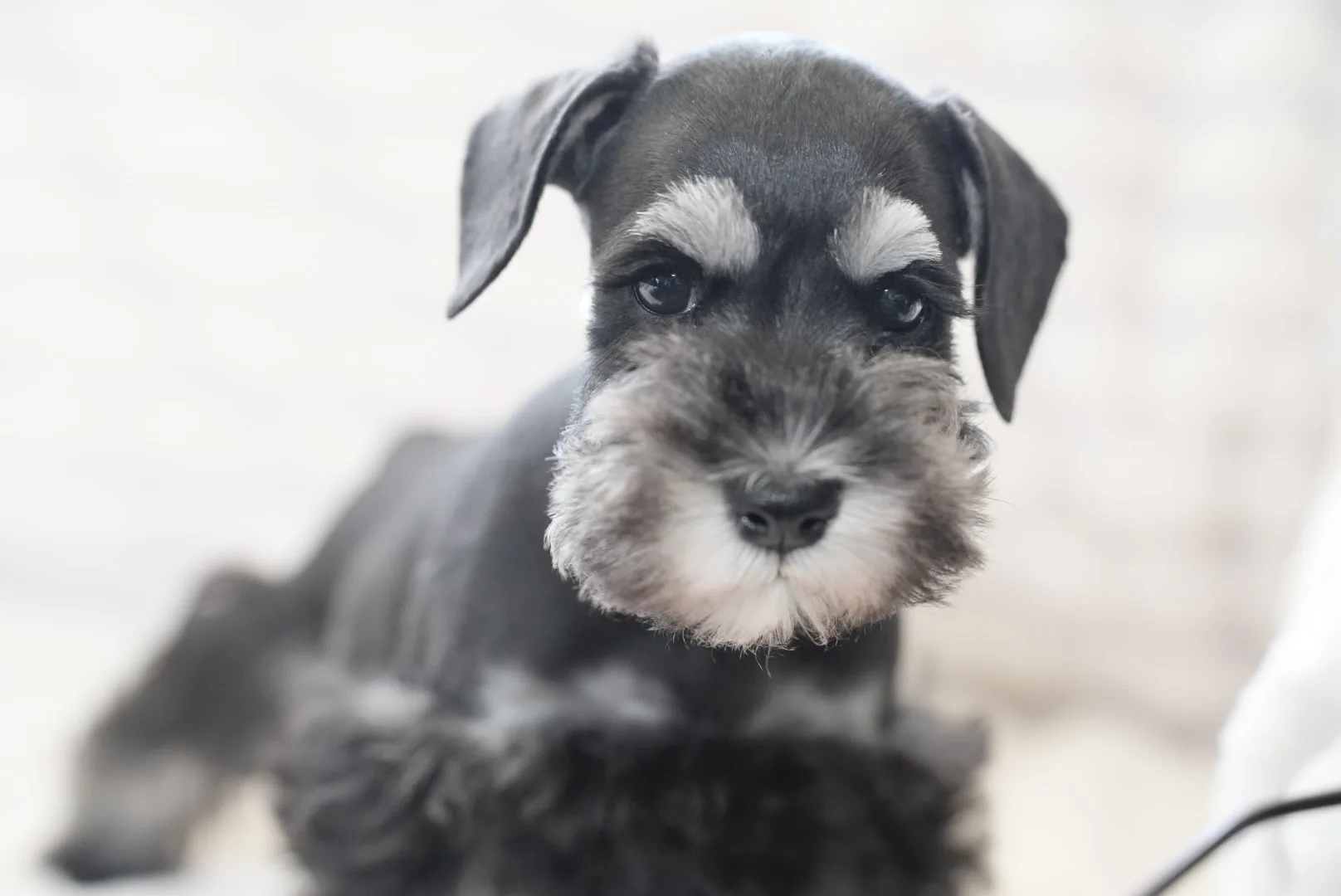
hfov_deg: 24.5
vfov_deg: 16.5
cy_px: 448
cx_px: 670
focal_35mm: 83
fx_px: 3094
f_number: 4
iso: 3200
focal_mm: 83
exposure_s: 1/250
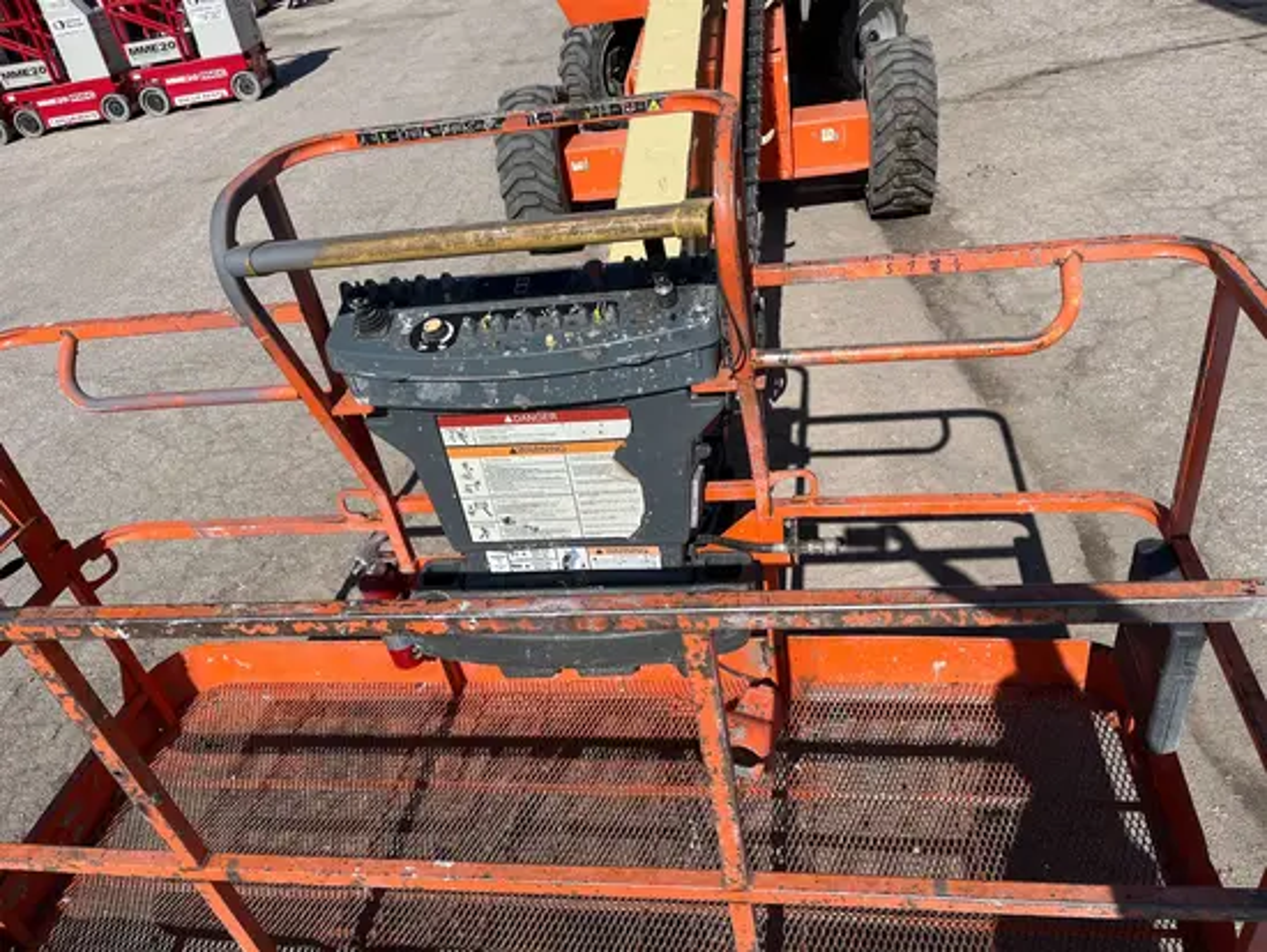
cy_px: 476
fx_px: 952
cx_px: 634
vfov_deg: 53.1
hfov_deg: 67.3
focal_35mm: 26
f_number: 1.6
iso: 50
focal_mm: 5.1
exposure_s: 1/5319
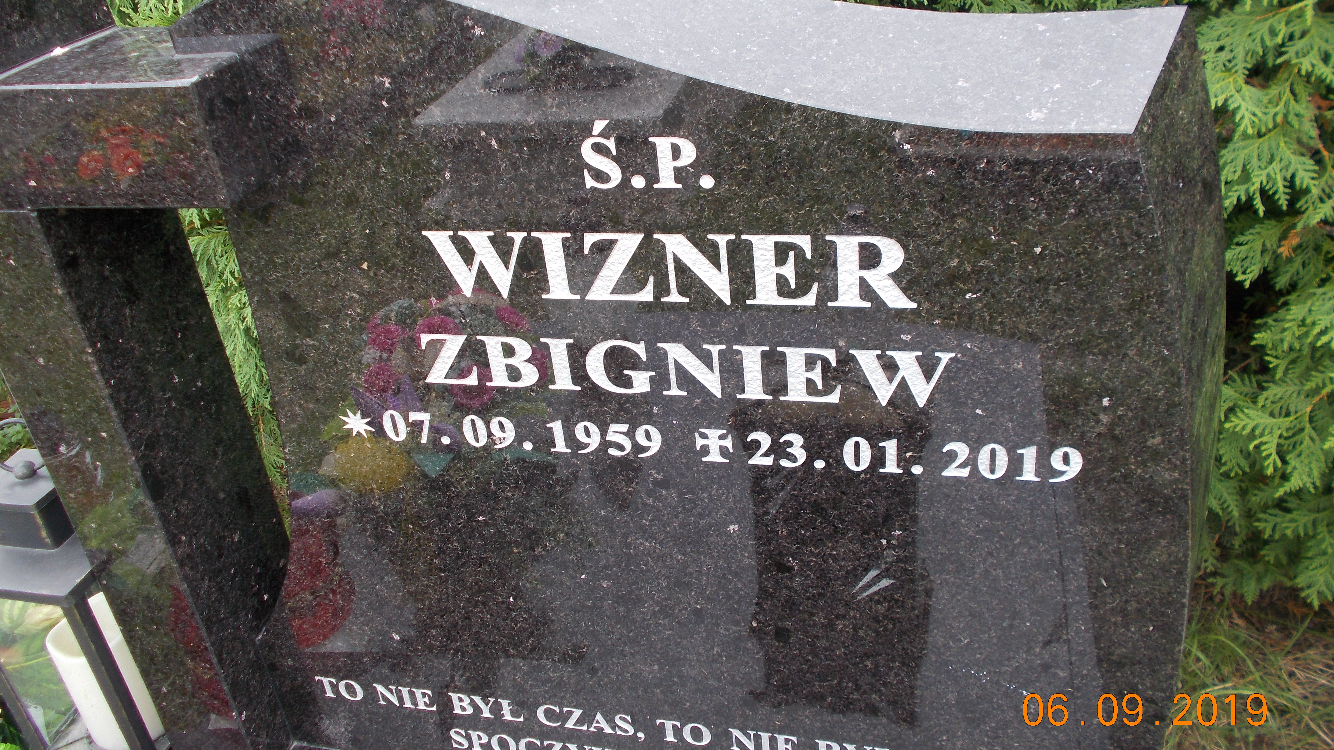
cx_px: 663
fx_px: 1167
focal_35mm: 33
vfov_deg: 35.6
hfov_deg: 59.5
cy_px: 325
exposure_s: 1/100
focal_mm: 5.3
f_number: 3.4
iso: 80
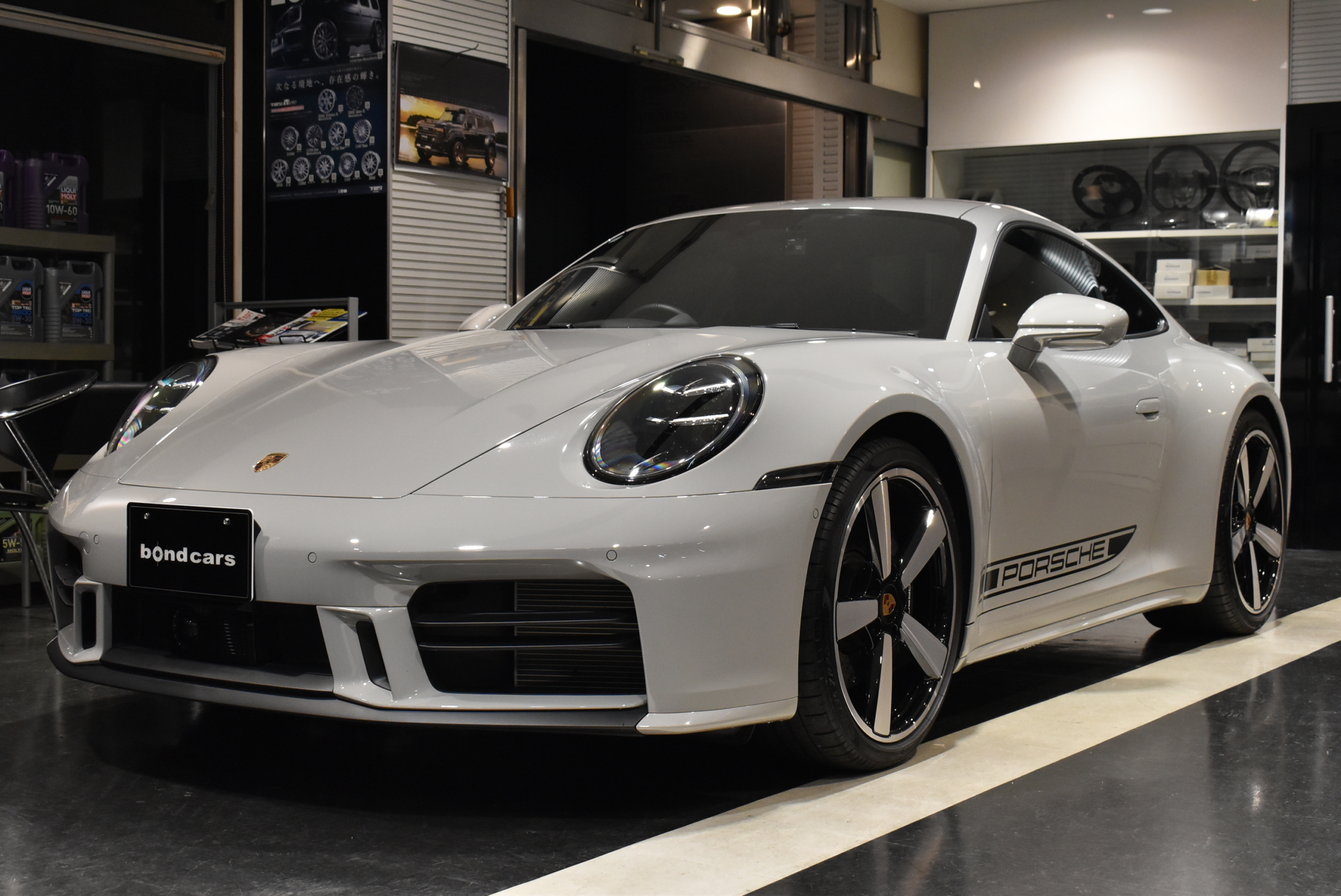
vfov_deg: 28.1
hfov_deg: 41.1
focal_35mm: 48
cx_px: 670
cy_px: 448
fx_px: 1789
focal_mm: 32
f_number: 8
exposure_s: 1/50
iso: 1800
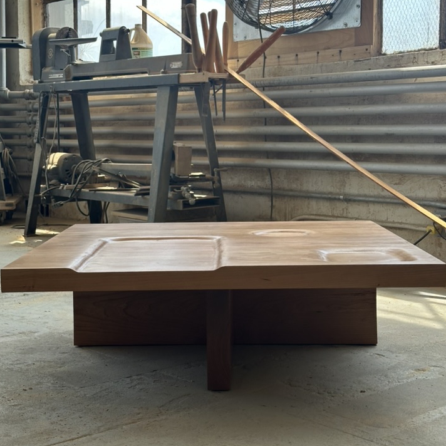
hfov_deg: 28.2
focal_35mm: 61
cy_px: 184
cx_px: 223
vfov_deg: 28.1
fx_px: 889
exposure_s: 1/564
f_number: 1.78
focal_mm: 6.86
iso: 64
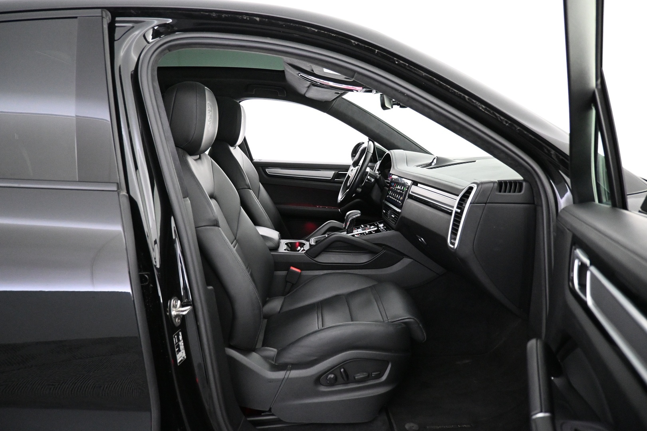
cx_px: 324
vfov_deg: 53.1
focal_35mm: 24
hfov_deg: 73.7
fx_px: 431
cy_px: 216
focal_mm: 16
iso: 4000
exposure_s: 1/50
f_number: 3.5
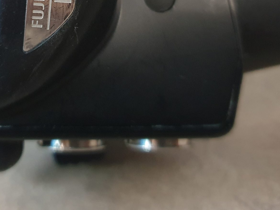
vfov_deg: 24.5
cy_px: 0
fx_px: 461
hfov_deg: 33.2
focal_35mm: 57
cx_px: 73
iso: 400
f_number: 1.5
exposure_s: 1/50
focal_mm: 4.3
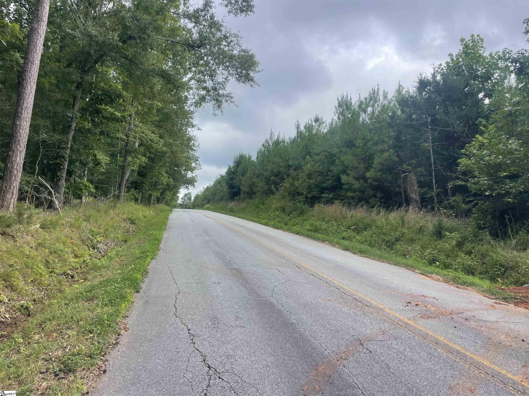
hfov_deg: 67.3
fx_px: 397
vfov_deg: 53.1
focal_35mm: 26
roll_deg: -2.6
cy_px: 198
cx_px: 264
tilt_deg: +5.9
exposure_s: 1/842
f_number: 1.6
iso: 32
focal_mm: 4.2
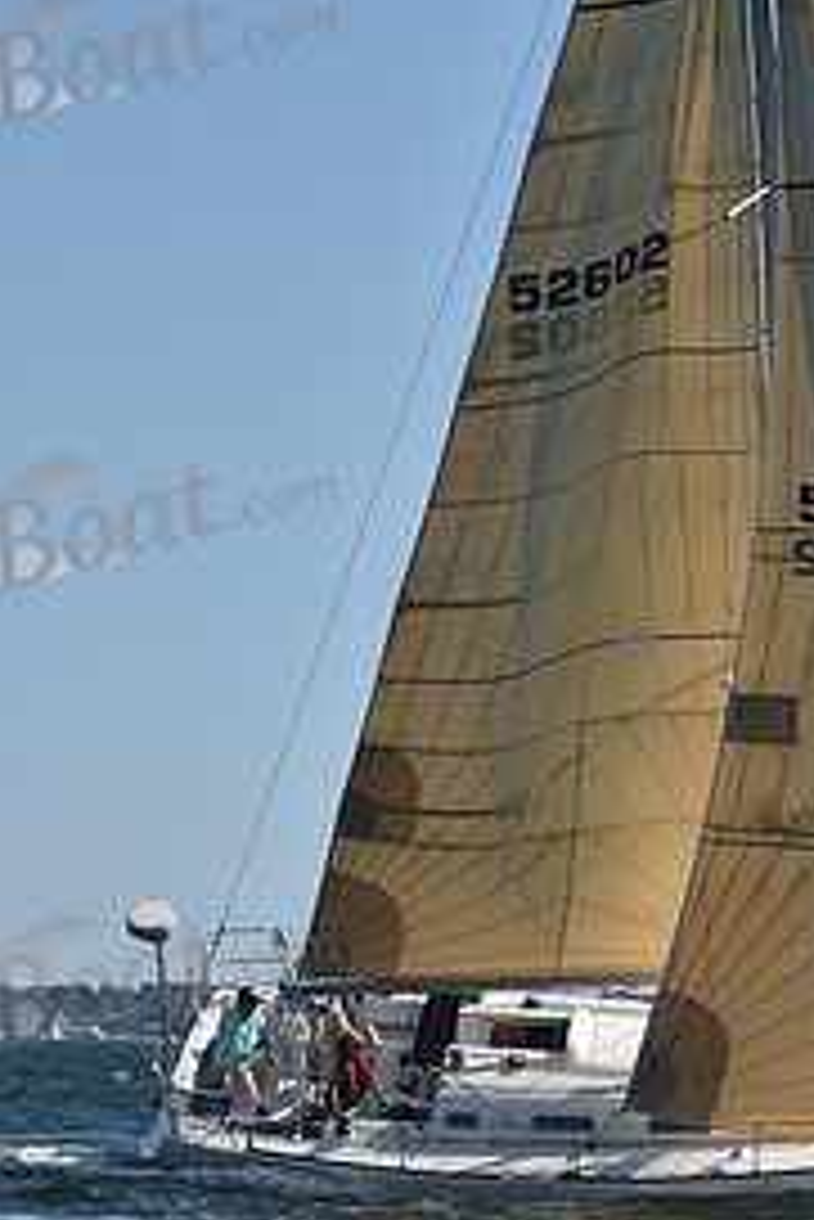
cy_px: 257
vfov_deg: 13.6
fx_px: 5081
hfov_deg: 9.2
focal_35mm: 150
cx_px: 573
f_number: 6.3
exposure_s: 1/1000
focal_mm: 70
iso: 250
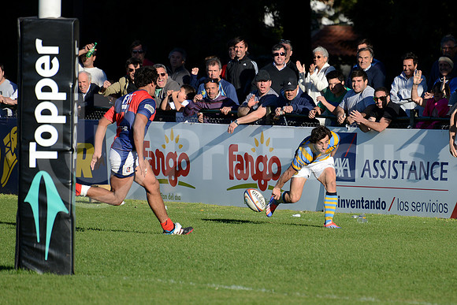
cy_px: 152
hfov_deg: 6.9
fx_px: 3809
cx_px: 228
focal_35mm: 300
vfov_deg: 4.6
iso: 400
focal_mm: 300
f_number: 5.6
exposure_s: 1/1250
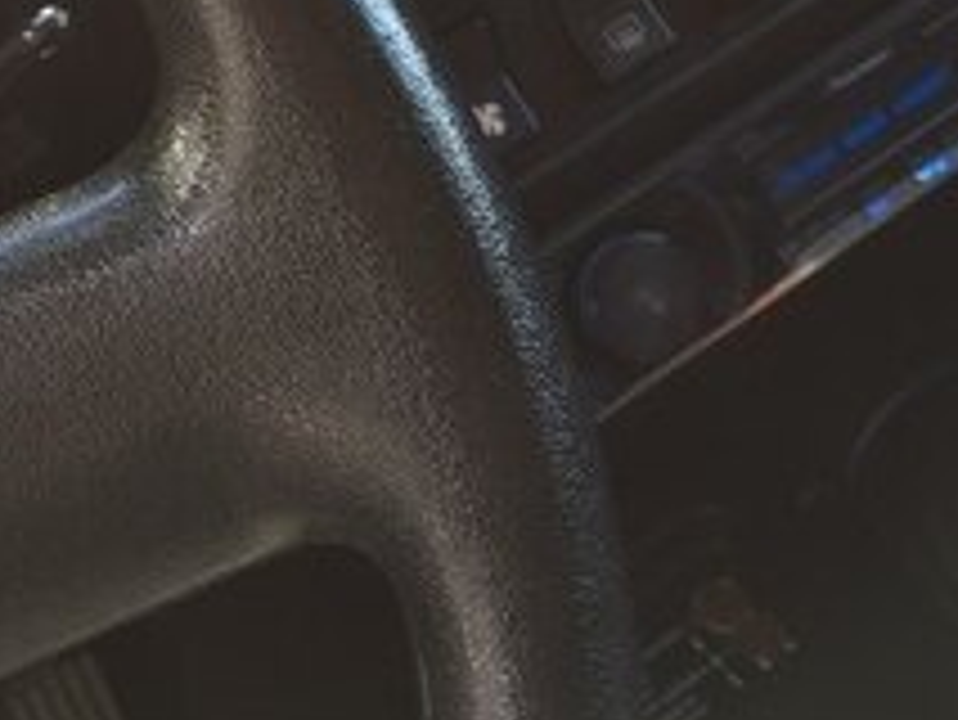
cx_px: 319
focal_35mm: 90
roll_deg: +20.5
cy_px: -223
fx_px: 2492
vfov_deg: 15.6
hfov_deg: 21.7
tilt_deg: -27.2
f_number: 2.2
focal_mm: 4.15
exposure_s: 1/50
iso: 40
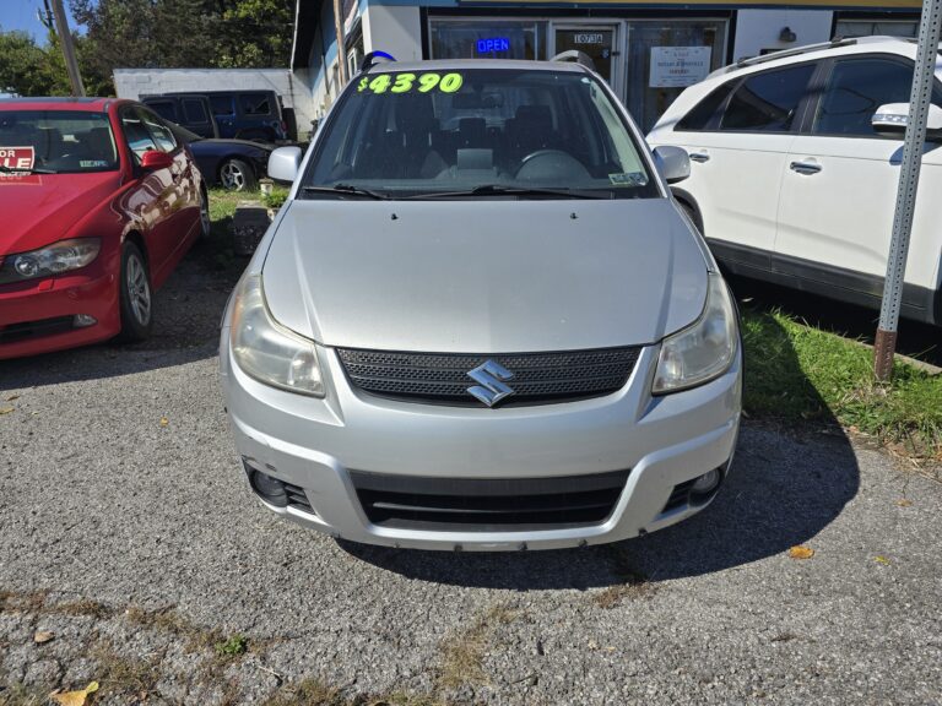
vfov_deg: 58.9
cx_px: 471
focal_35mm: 23
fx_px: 626
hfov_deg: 73.9
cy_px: 353
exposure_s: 1/1151
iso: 12
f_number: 1.7
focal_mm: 6.3
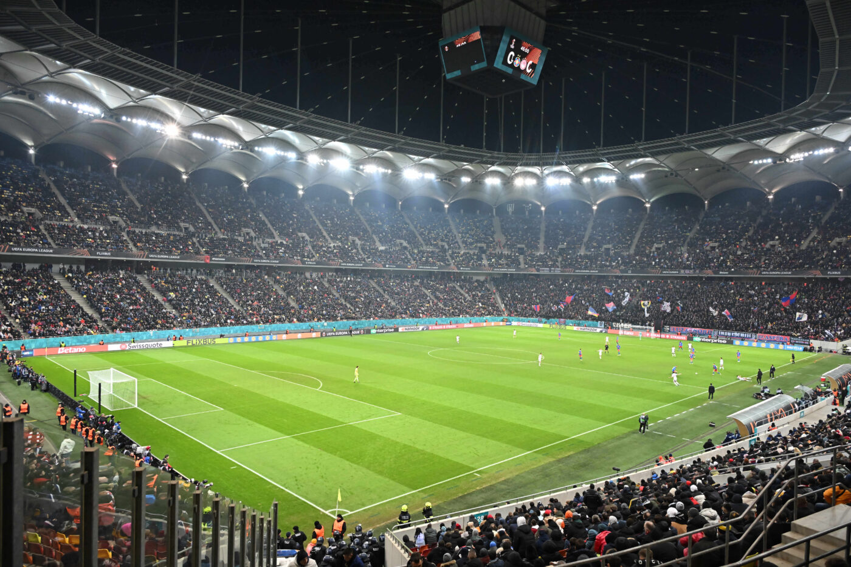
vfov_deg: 53.1
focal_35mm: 24
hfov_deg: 73.8
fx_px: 567
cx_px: 426
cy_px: 284
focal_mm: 24
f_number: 4.5
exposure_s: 1/640
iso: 4000
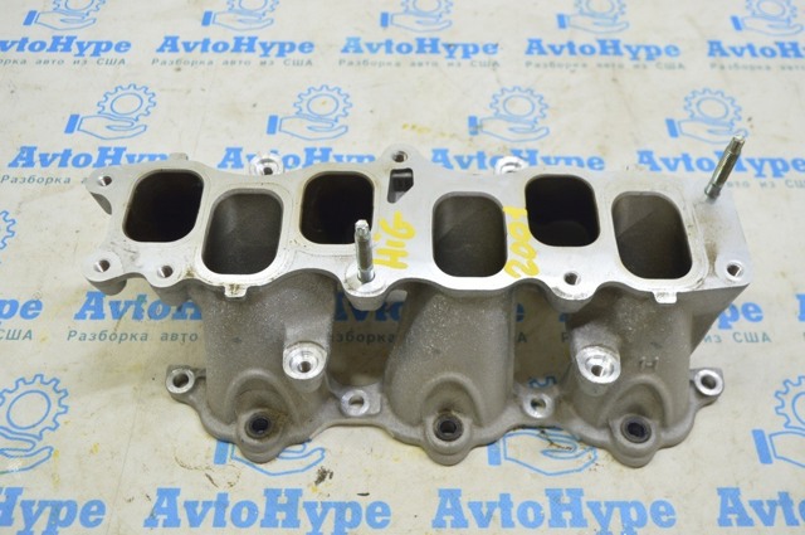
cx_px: 402
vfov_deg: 39.9
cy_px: 268
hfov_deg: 57.3
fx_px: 737
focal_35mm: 33
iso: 400
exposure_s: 1/20
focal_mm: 22
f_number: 5.6
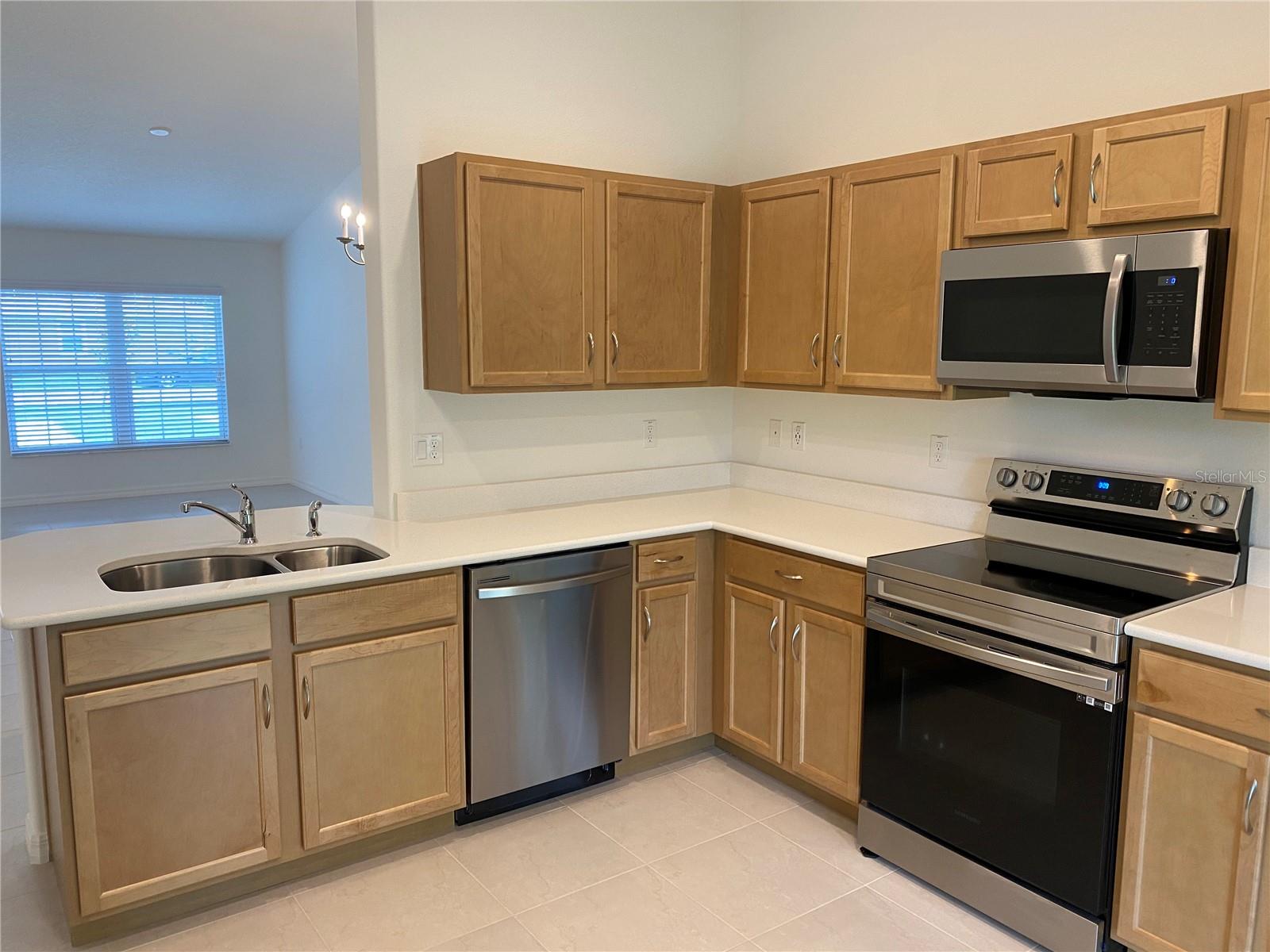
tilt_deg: -9.2
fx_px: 954
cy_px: 476
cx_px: 635
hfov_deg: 67.3
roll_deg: -0.8
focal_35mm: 26
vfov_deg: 53.1
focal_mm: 4.25
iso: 100
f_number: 1.8
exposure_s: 1/60
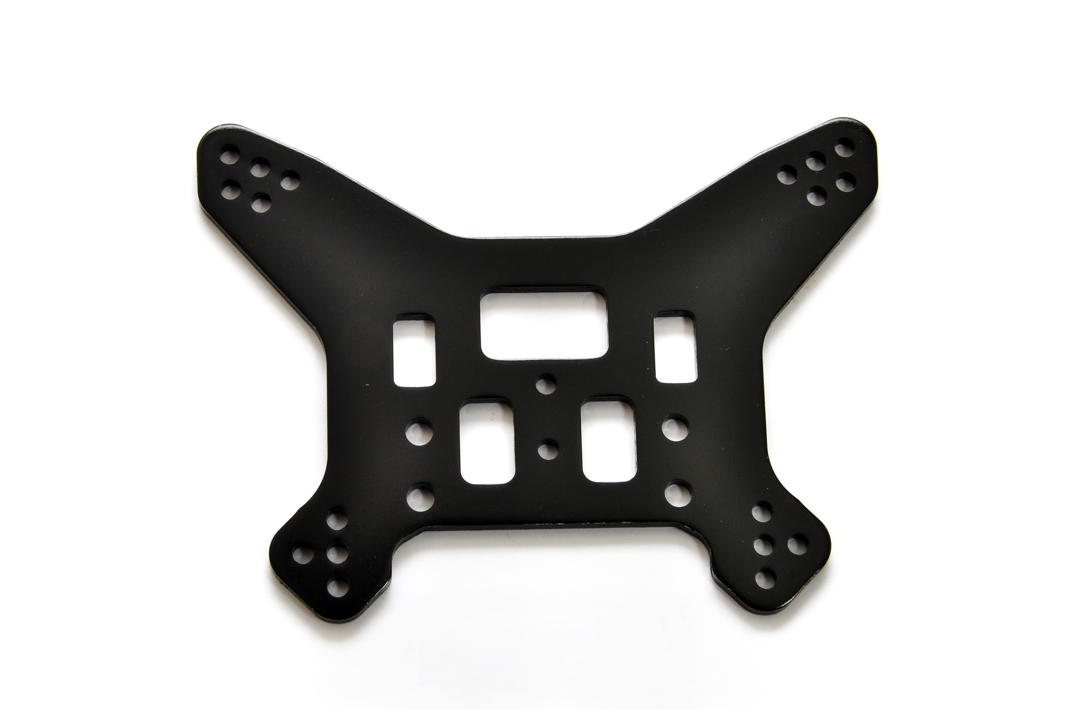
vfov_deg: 14.0
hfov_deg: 20.9
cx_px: 534
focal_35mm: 98
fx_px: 2892
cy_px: 355
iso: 400
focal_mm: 65
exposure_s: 1/60
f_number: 22
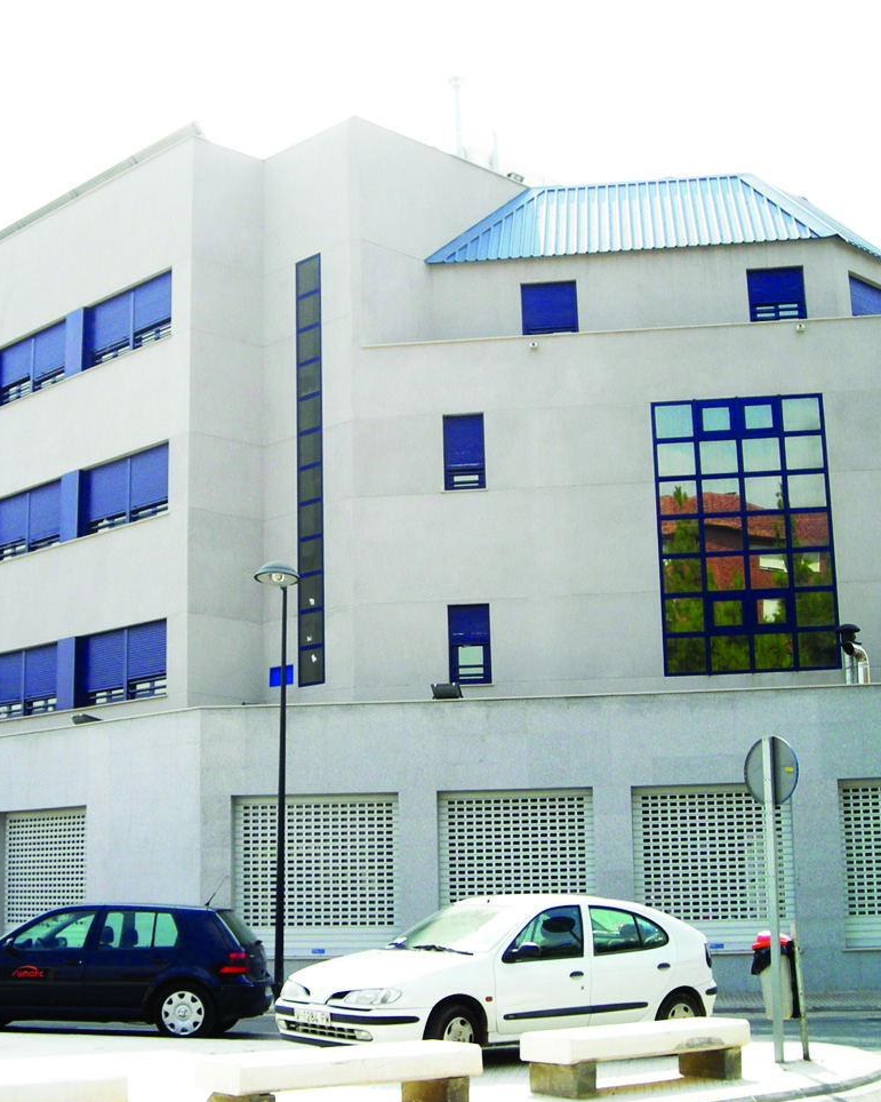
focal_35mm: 50
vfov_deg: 37.3
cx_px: 325
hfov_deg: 30.1
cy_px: 556
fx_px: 1630
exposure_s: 1/400
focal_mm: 6.3
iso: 70
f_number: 3.2
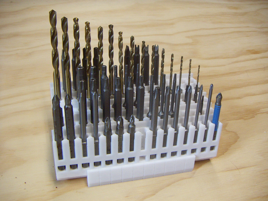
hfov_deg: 51.4
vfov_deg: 39.7
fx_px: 279
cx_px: 134
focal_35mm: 36
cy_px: 100
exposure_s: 1/50
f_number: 2.8
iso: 125
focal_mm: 4.7
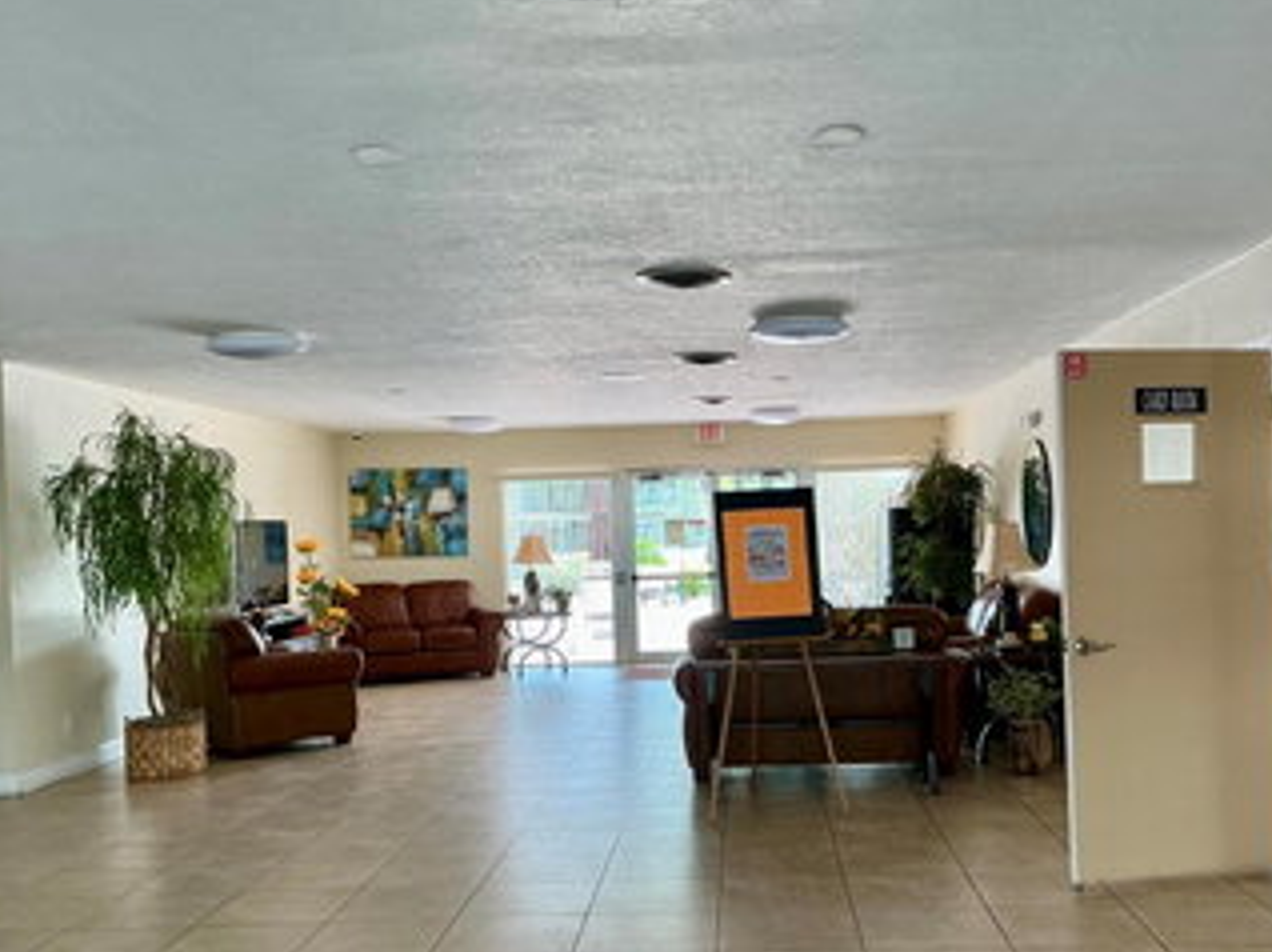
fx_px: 1432
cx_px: 690
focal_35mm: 39
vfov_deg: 36.7
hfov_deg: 47.8
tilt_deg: -0.9
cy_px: 544
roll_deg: +2.8
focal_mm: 3
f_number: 1.8
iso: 50
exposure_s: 1/120
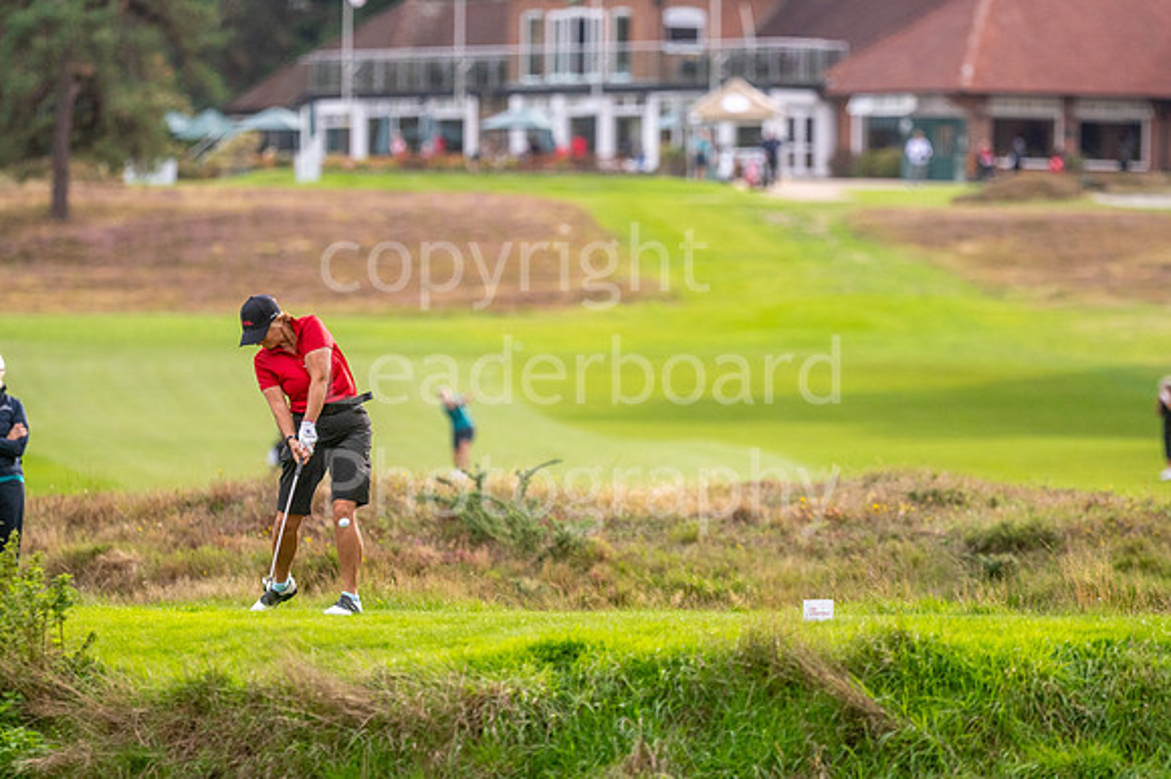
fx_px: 14629
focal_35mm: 450
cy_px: 390
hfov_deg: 4.6
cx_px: 586
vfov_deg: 3.1
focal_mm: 300
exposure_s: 1/2500
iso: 400
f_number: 4.5
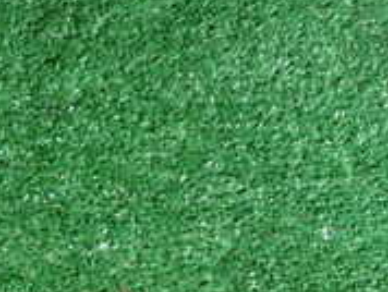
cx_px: -244
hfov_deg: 17.0
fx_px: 1134
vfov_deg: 14.2
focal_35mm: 101
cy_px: 355
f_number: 2.3
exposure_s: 1/30
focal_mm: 5.4
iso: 640
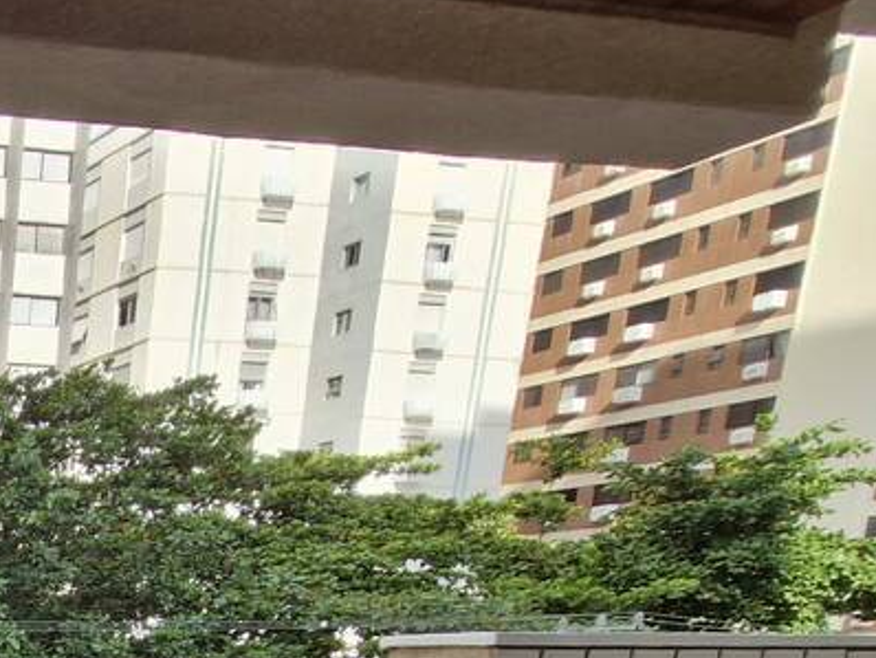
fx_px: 1190
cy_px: 990
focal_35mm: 47
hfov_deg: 26.8
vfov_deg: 24.2
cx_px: -480
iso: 50
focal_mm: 1.74
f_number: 2.2
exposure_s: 1/495
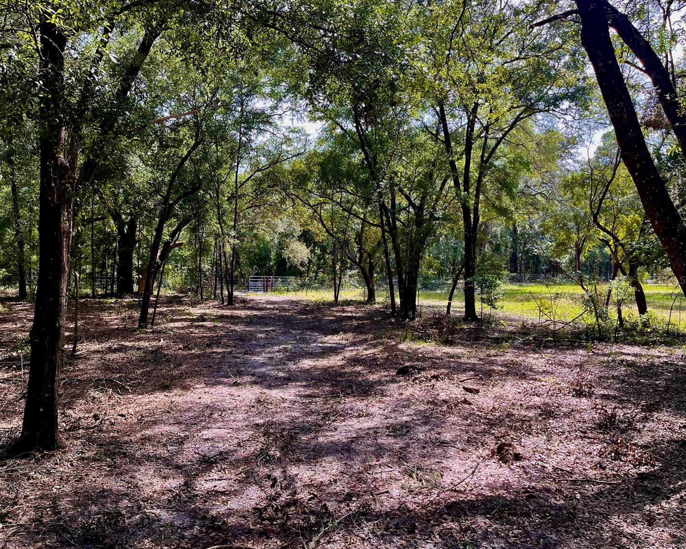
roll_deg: +0.6
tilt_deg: +0.7
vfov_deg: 51.5
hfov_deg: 62.2
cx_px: 346
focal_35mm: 28
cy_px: 280
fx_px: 568
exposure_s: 1/542
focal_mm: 5.1
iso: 50
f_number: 1.6
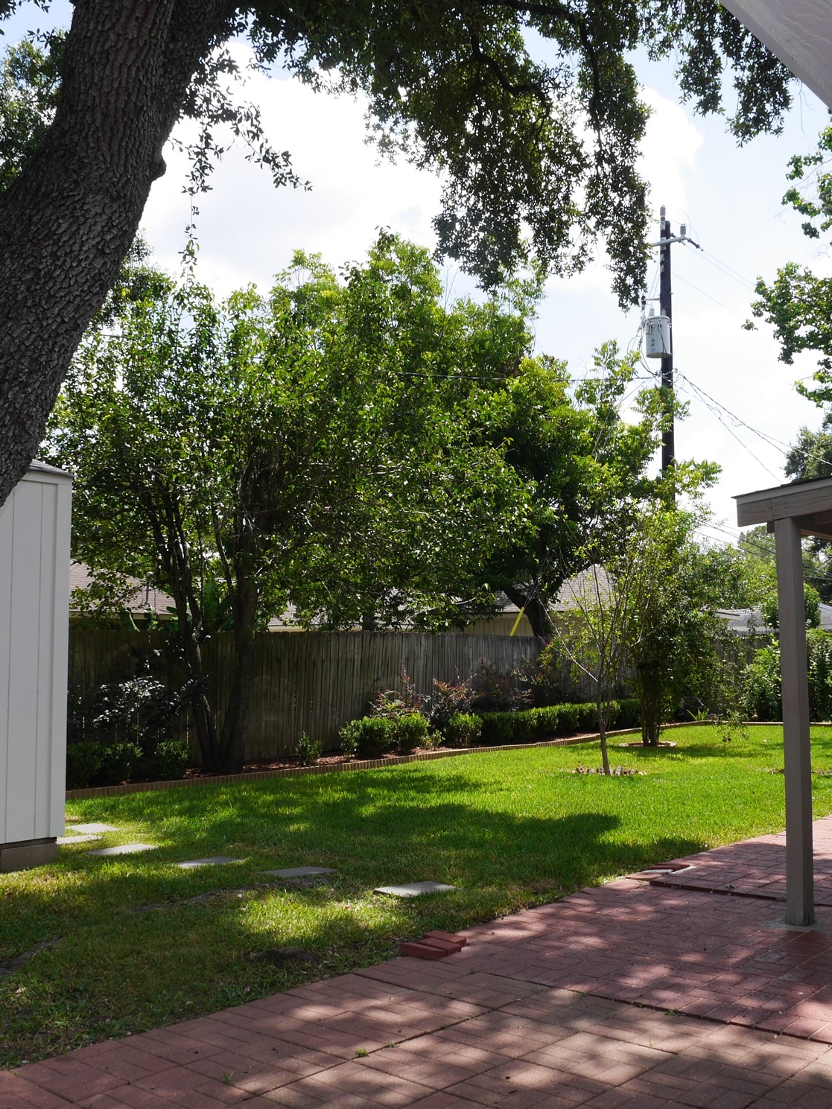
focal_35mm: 33
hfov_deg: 42.9
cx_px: 469
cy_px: 554
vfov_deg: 55.3
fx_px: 1057
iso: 200
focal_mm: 12
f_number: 10
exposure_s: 1/160
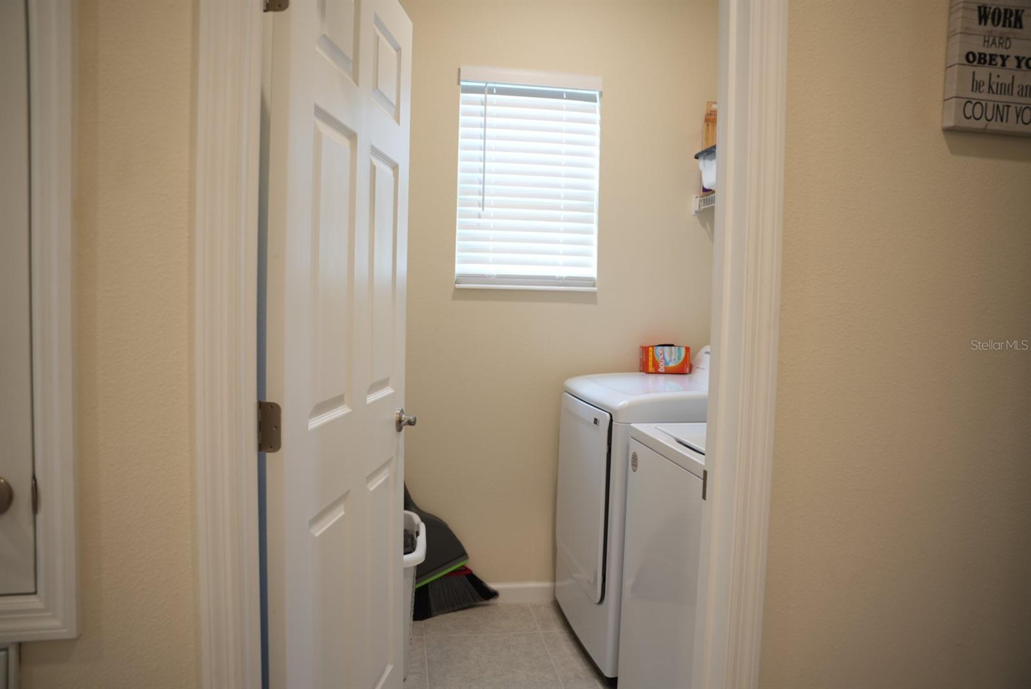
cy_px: 344
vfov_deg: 53.2
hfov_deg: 73.7
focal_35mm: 24
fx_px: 688
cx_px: 516
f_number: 2.8
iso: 160
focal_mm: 24
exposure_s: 1/30
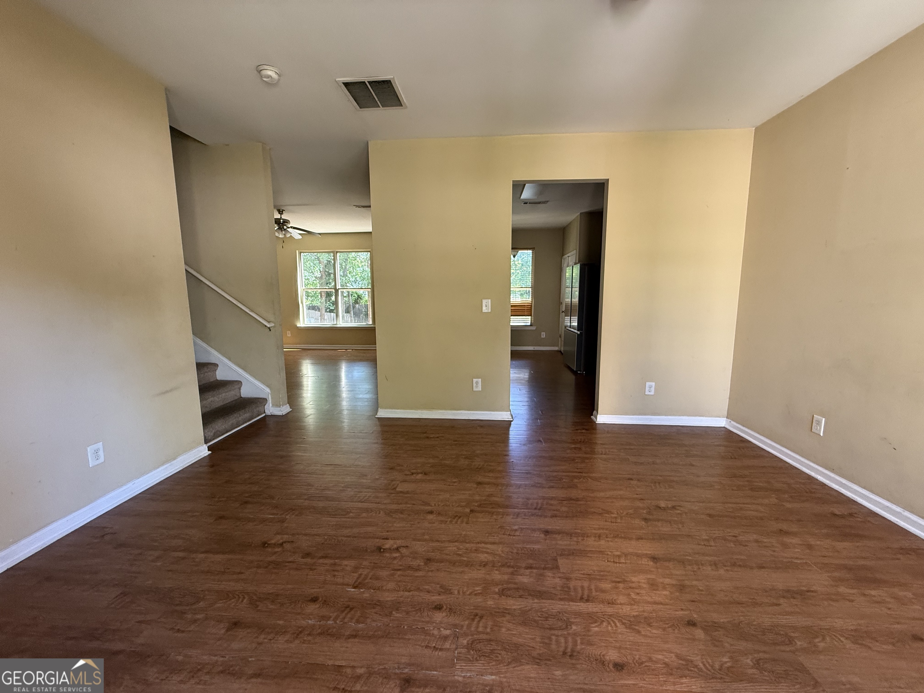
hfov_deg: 102.1
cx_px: 462
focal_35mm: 14
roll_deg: -0.1
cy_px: 346
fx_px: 374
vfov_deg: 85.7
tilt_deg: -7.9
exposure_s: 1/99
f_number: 2.2
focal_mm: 2.22
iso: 320
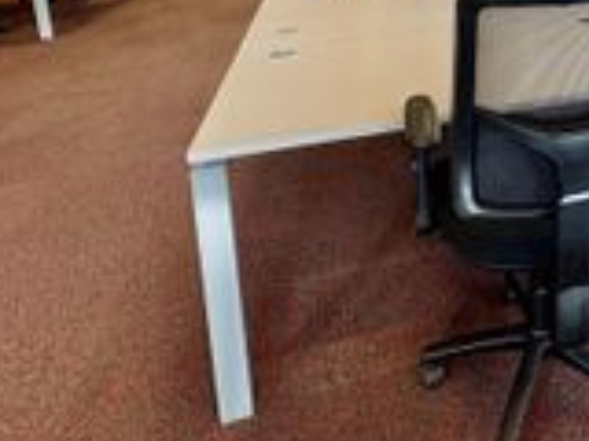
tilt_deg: -11.4
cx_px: 563
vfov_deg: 35.4
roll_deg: -0.2
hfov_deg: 45.9
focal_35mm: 35
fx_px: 596
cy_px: -33
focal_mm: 2.22
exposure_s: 1/100
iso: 80
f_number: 2.2
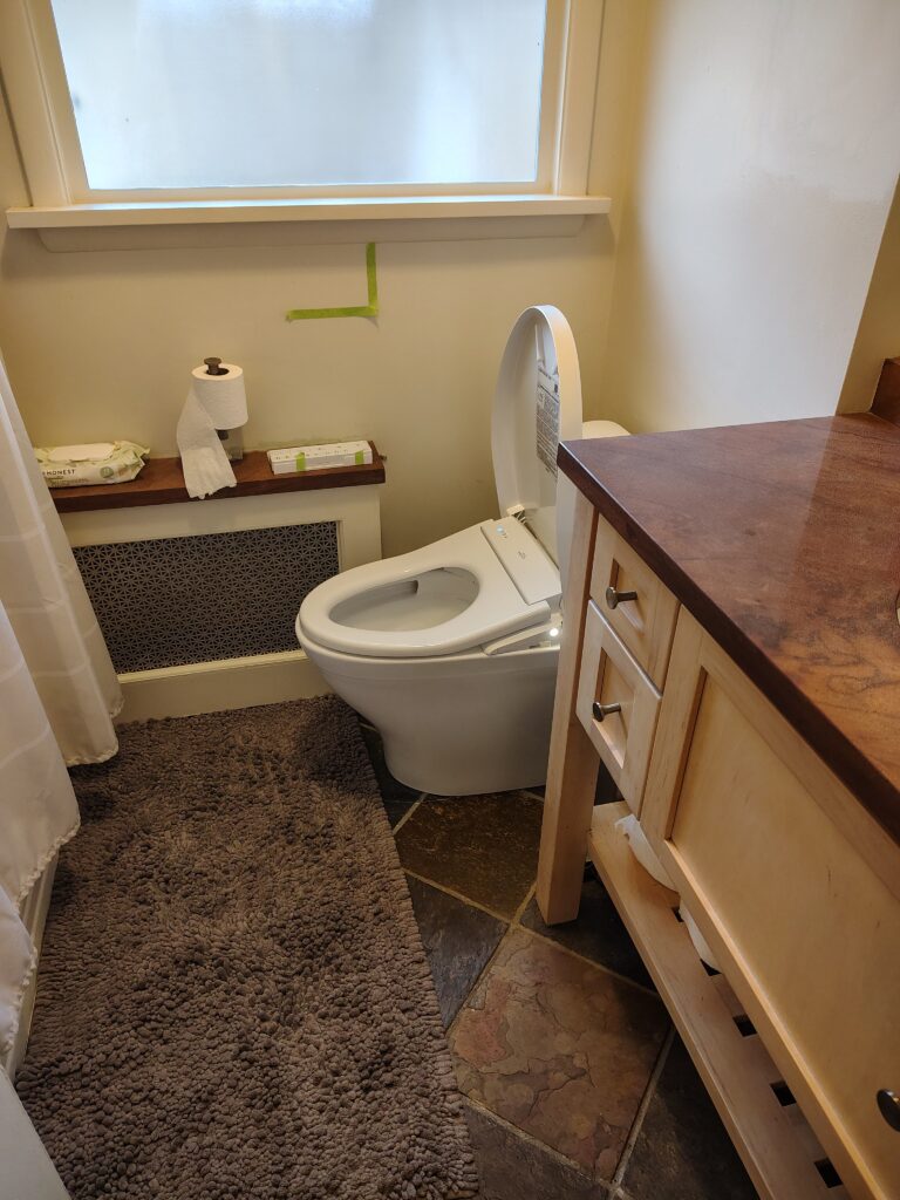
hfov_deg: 56.8
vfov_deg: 71.6
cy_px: 600
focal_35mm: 24
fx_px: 832
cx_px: 450
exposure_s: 1/60
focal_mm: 5.56
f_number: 1.8
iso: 734
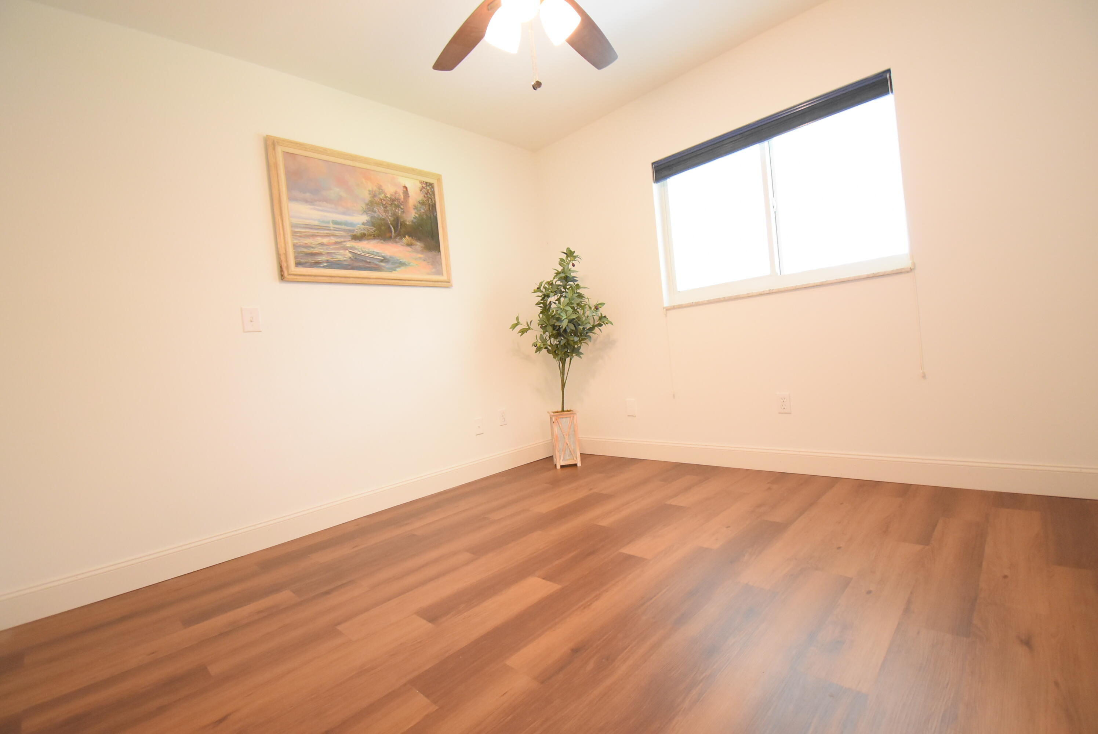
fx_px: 458
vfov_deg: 77.4
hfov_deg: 100.3
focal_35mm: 15
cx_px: 549
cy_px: 367
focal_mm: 10
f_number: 4.5
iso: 2200
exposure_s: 1/60
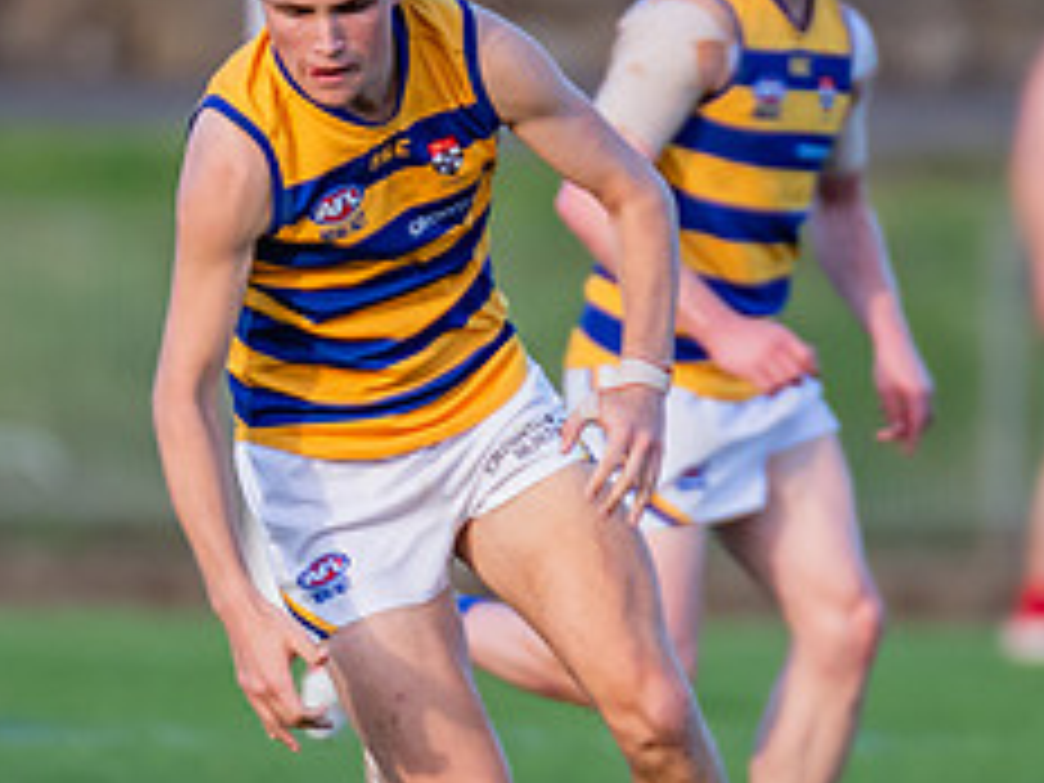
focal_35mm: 1680
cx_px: 299
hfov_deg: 1.2
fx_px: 50668
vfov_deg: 0.9
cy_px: 173
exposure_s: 1/1250
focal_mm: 420
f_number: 4
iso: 800
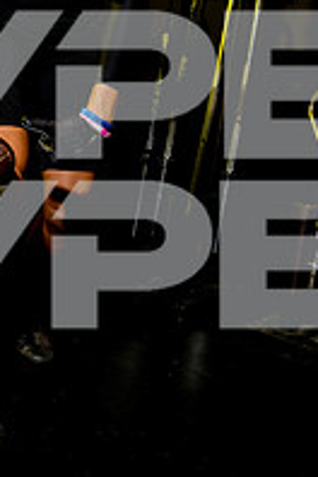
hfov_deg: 22.4
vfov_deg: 32.9
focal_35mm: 59
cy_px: 87
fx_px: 782
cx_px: 29
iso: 250
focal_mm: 26
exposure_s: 1/250
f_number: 8
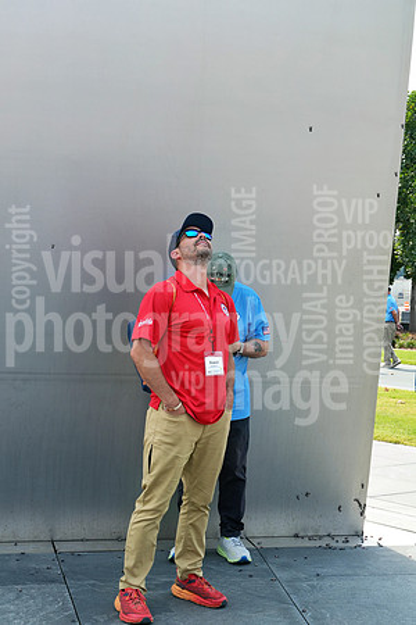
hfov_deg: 22.6
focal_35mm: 60
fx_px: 1040
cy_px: 312
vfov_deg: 33.4
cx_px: 208
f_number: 11
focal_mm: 40
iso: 250
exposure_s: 1/100
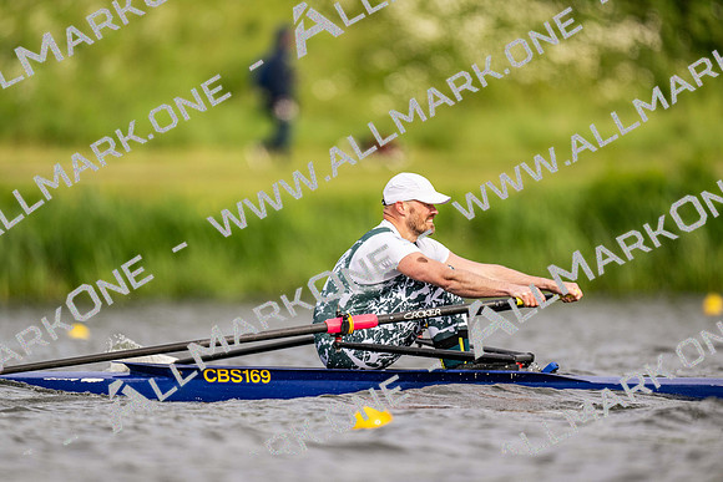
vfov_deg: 2.3
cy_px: 241
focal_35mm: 600
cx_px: 362
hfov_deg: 3.4
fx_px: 12052
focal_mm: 600
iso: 500
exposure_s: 1/2500
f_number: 4
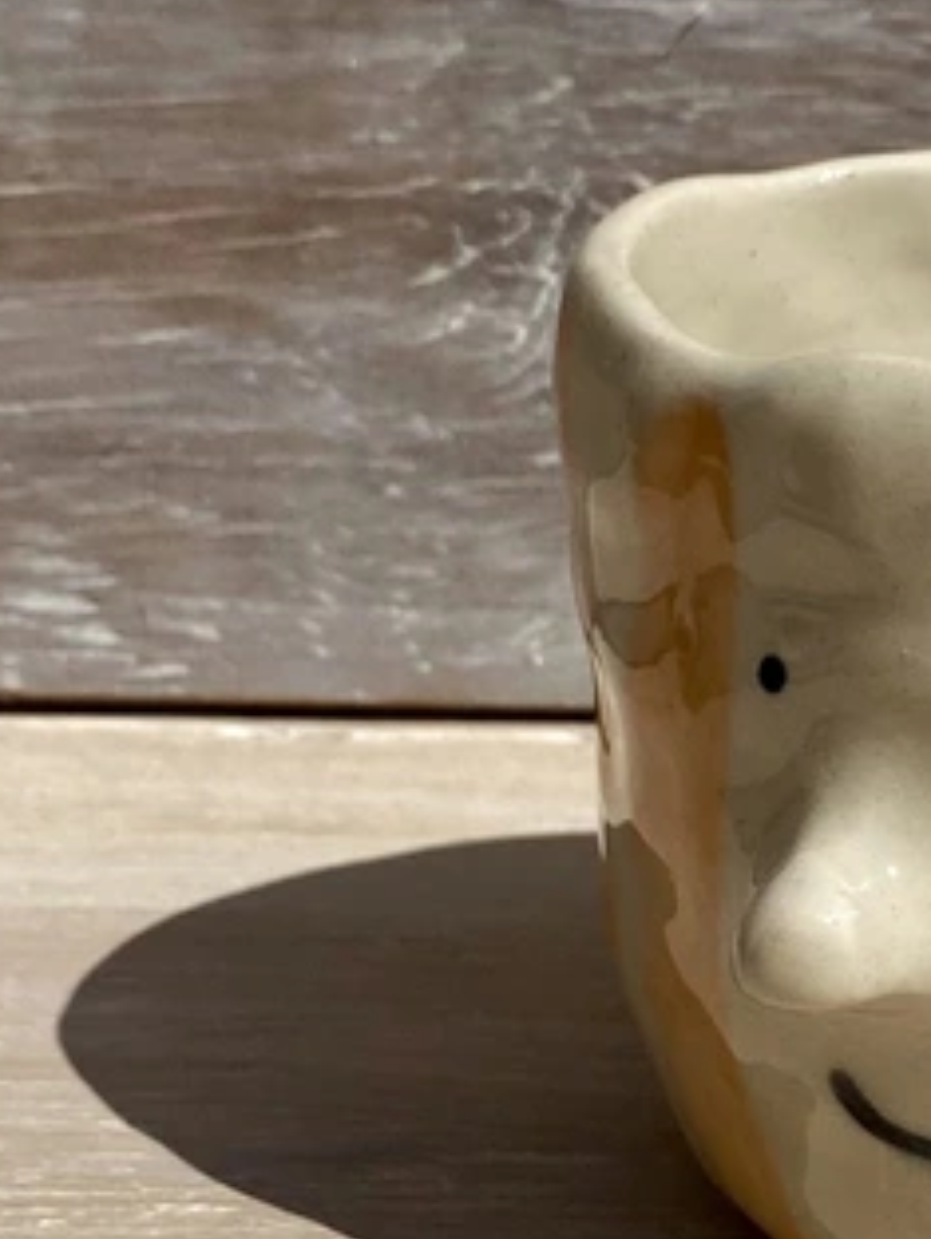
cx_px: 1153
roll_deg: -1.1
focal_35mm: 73
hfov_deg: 18.9
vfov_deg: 26.6
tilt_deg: -21.4
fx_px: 2616
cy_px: 740
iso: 32
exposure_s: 1/7692
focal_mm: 4.25
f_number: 1.8
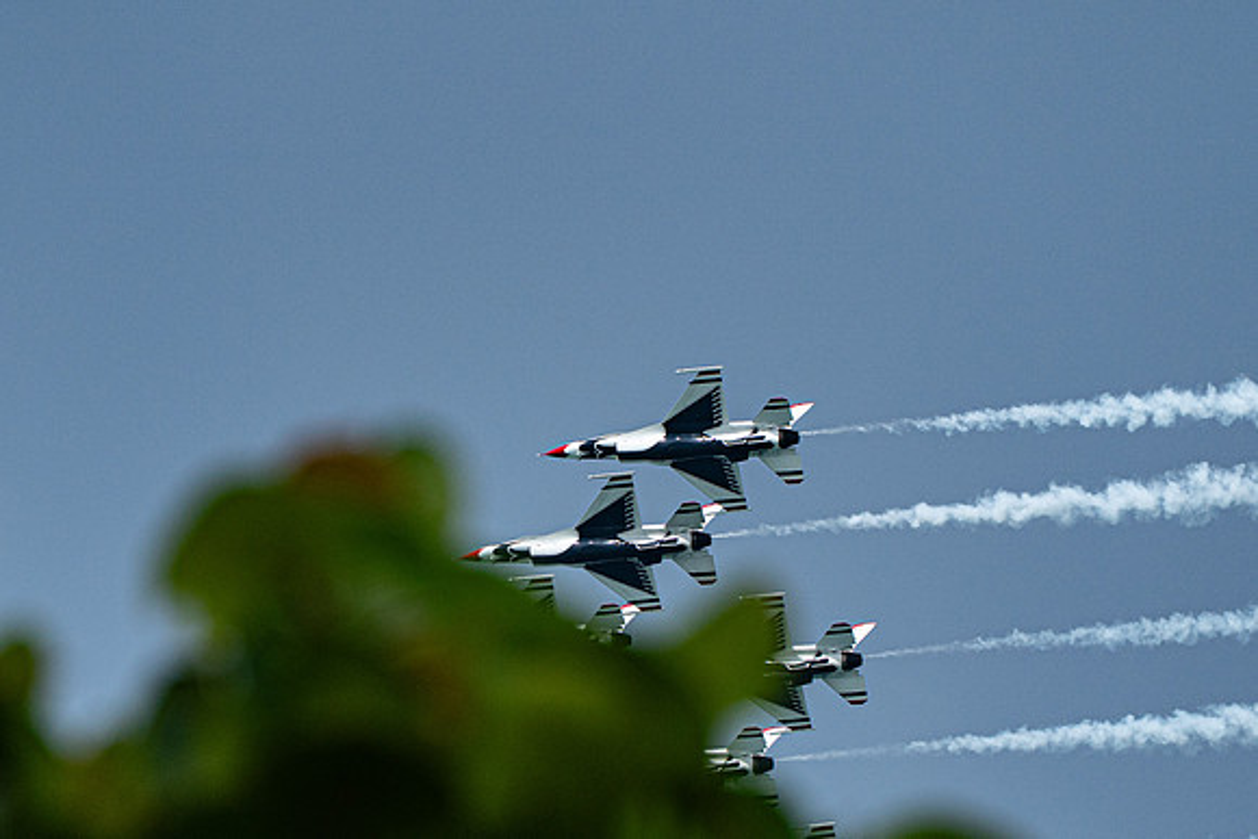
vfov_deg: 2.1
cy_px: 552
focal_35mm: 669
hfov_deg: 3.1
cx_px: 595
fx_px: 23370
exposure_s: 1/2000
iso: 640
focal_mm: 400
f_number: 10
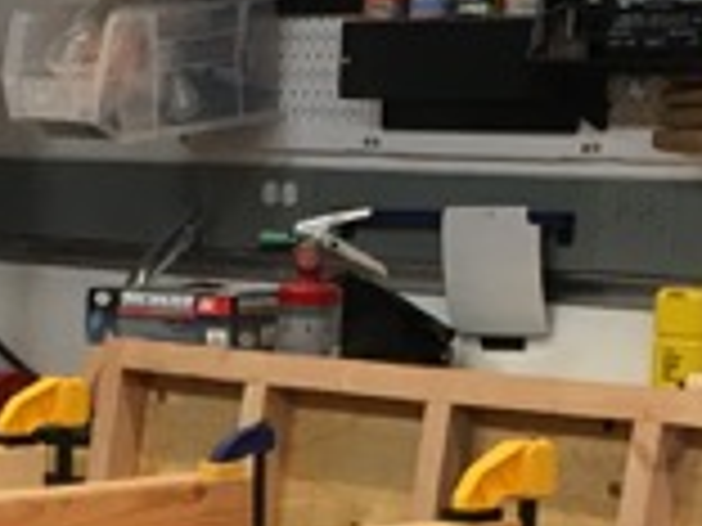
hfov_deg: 13.2
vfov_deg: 9.4
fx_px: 3022
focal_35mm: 149
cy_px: 998
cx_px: 99
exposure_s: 1/30
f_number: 2.2
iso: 40
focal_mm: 4.15
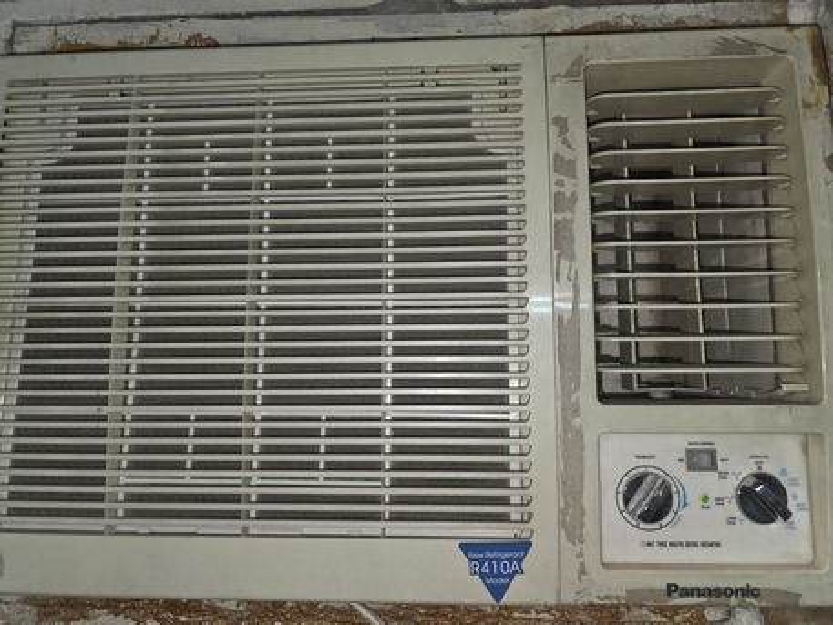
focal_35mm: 23
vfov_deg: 58.9
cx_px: 416
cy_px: 312
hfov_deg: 73.9
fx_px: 554
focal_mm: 6.3
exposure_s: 1/60
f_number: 1.7
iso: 40
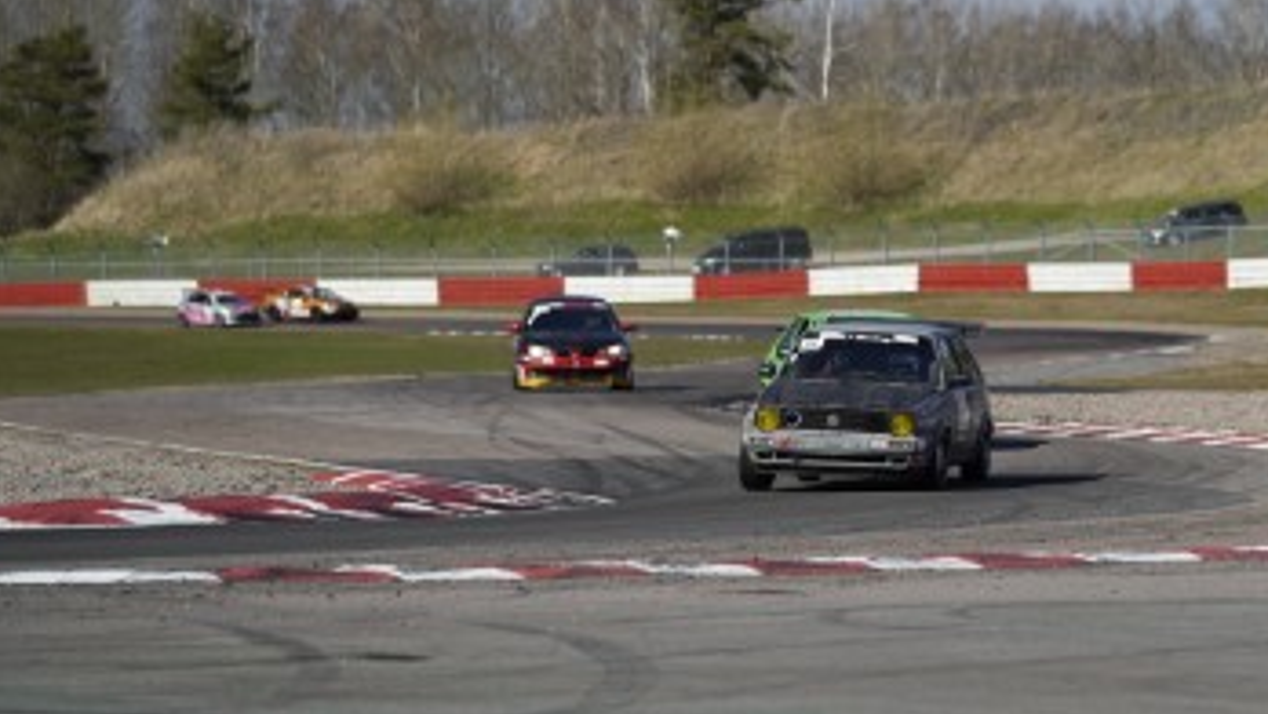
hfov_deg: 9.7
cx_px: 900
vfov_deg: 5.5
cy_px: 359
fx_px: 7433
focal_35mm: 221
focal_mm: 147
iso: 125
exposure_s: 1/1000
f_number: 3.5
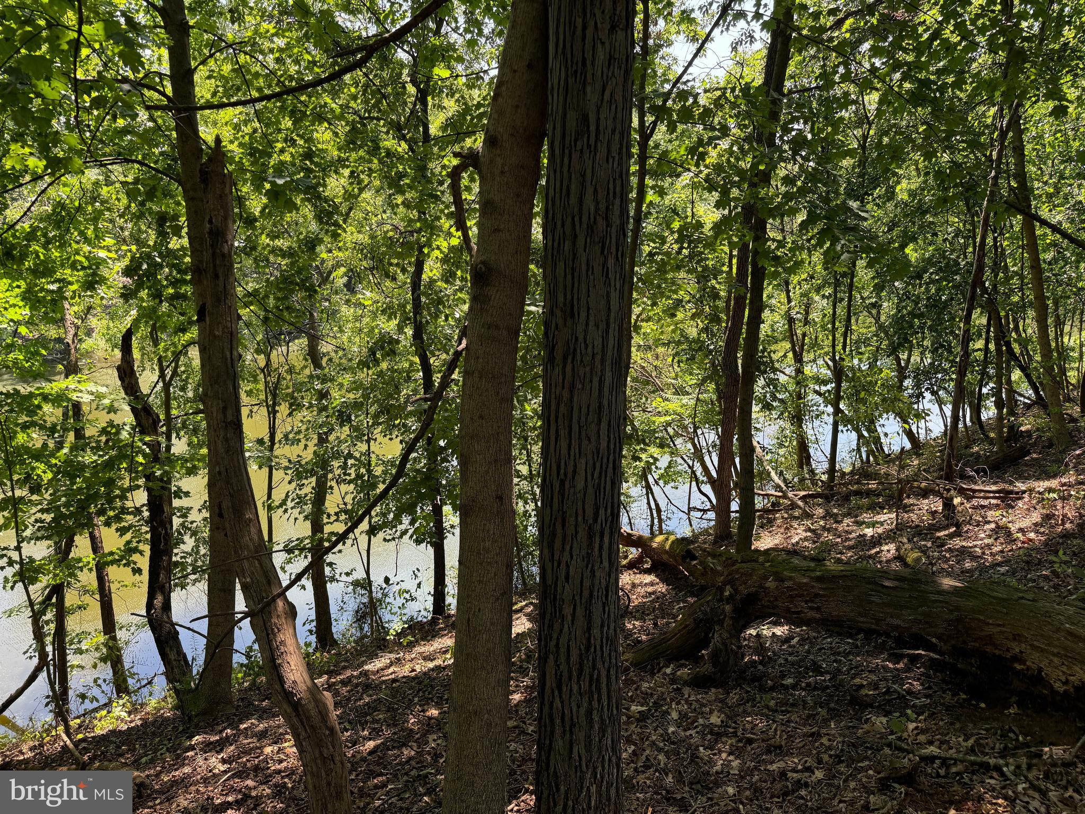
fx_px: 752
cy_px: 407
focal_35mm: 24
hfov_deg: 71.6
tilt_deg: -12.8
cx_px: 542
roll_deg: +0.9
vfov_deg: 56.8
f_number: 1.78
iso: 80
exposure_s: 1/402
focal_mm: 6.76
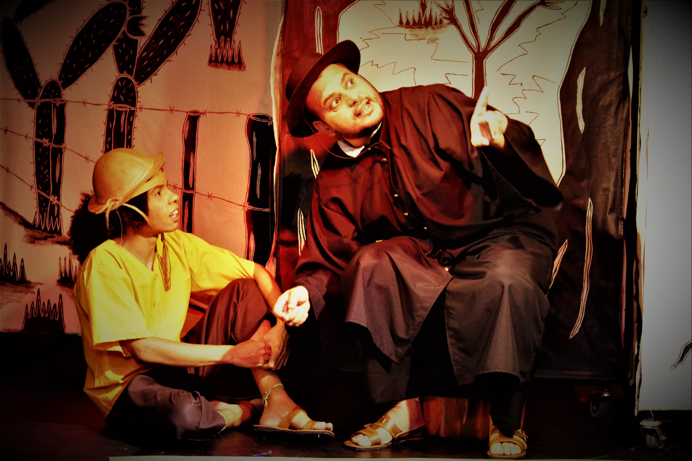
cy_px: 230
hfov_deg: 23.4
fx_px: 1672
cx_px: 346
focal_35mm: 87
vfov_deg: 15.7
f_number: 4.5
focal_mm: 58
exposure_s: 1/30
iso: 3200
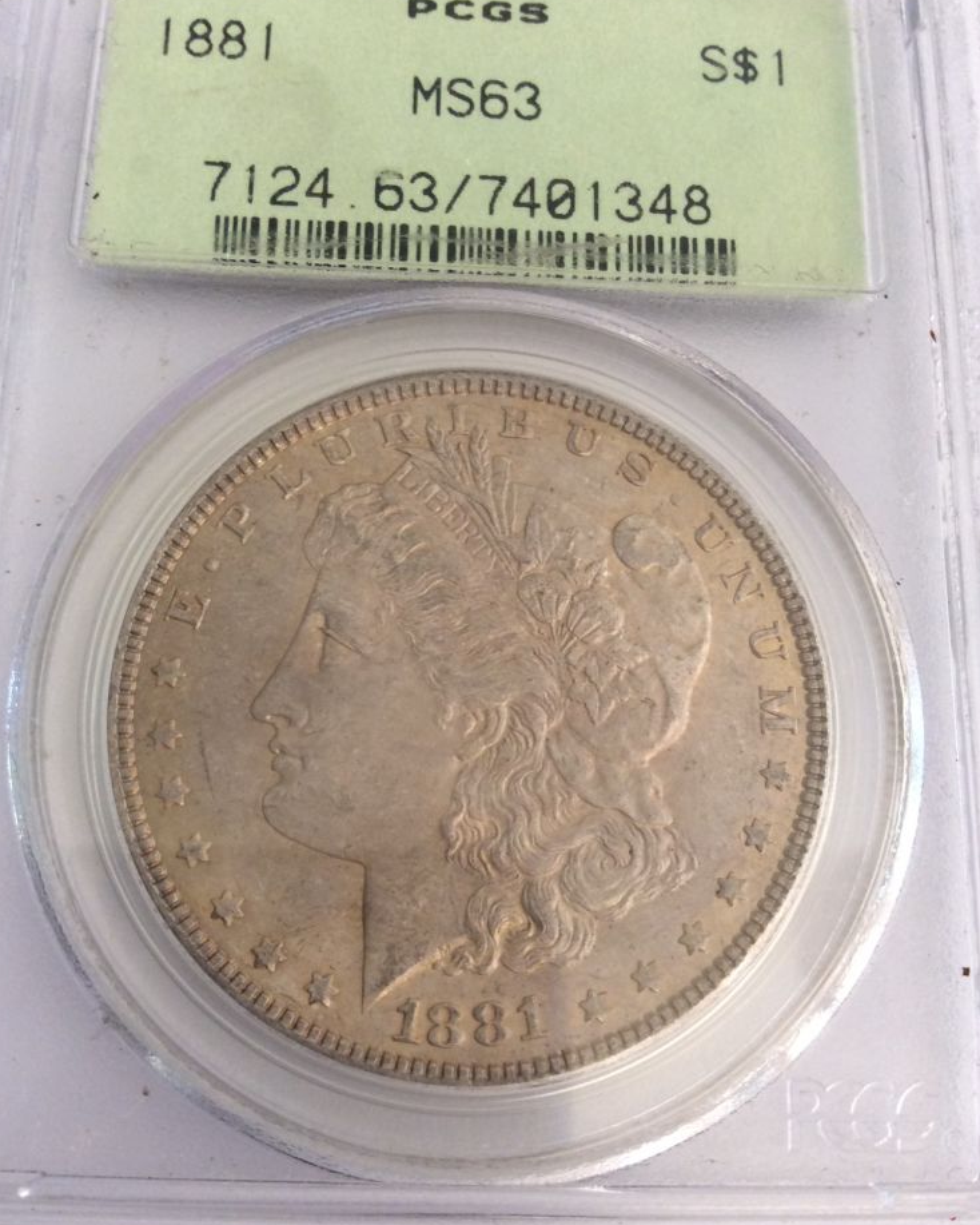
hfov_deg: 43.4
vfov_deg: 52.8
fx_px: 1232
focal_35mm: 34
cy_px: 628
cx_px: 487
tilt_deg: -75.6
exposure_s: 1/24
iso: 100
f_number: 2.4
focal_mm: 3.3
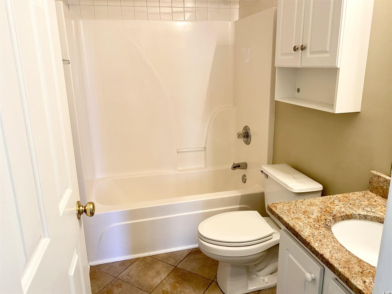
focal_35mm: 26
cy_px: 147
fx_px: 294
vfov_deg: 53.1
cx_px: 196
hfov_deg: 67.3
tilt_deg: -12.8
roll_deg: -0.1
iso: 125
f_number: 1.8
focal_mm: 4.25
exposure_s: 1/60
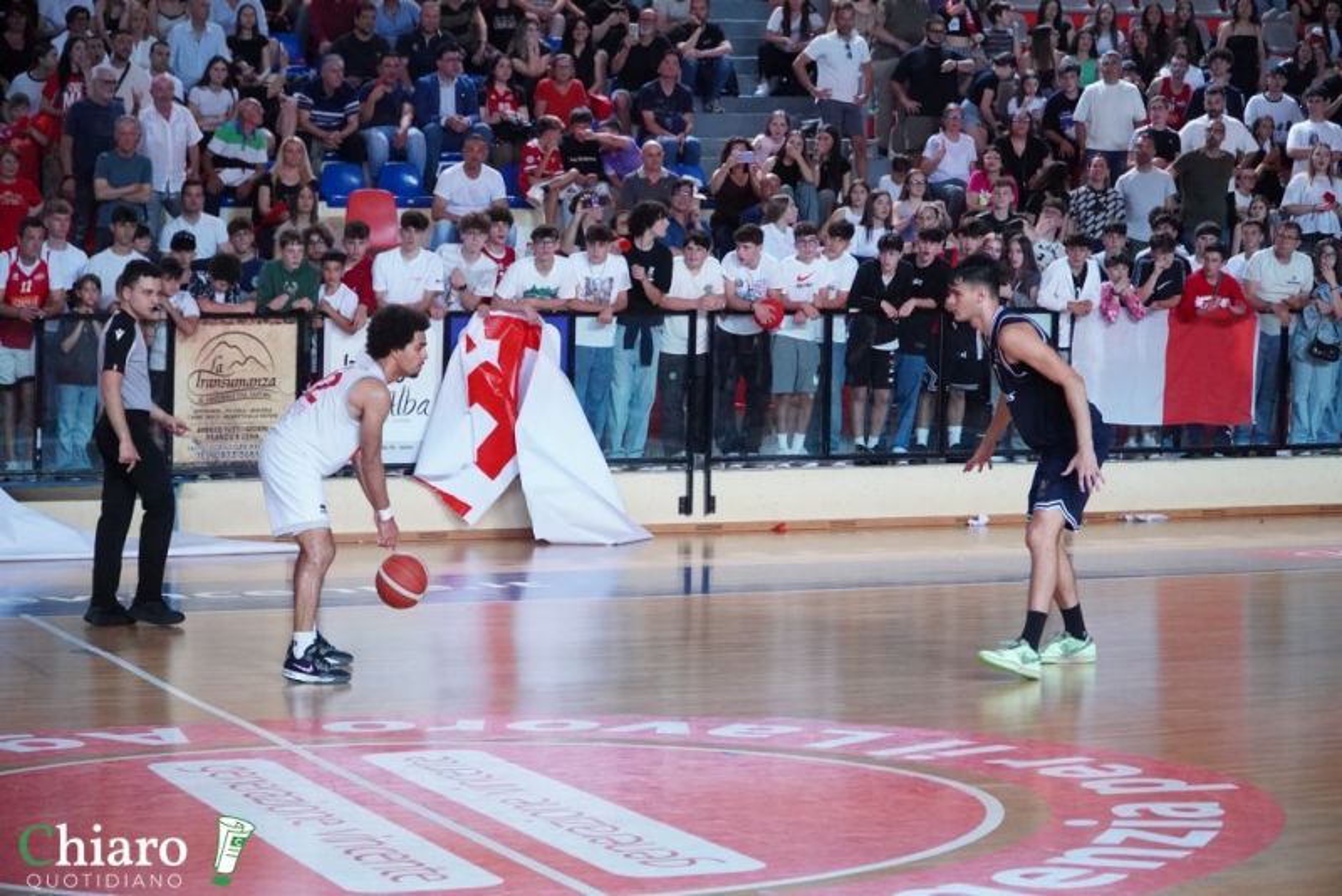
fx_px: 3188
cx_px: 671
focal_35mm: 86
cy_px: 448
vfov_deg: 16.0
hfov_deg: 23.8
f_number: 4
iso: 5000
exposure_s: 1/1000
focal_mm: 57
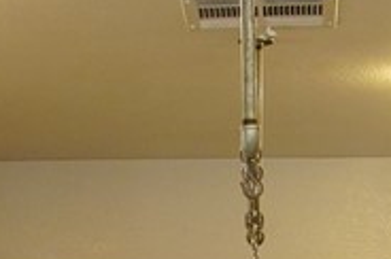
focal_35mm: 204
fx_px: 2211
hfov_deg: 10.1
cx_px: 123
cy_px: 580
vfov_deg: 6.4
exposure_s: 1/160
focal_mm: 23
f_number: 2.8
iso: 1600
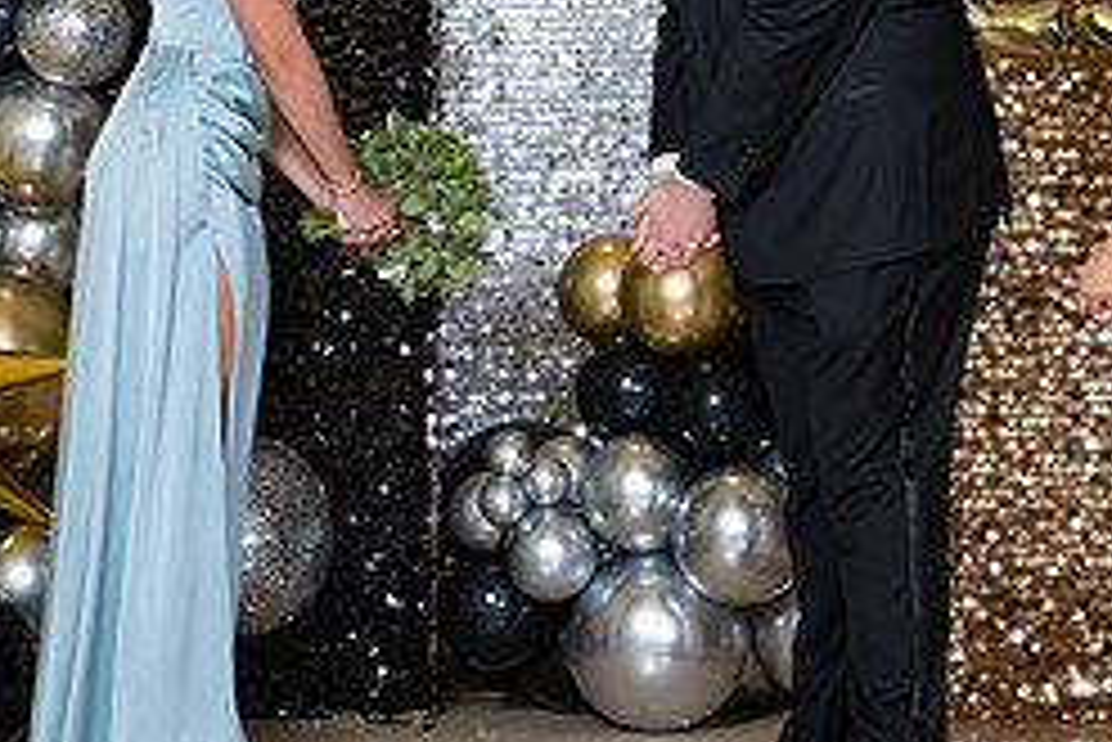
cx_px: 788
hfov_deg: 11.5
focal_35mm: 178
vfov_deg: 7.7
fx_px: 5501
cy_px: 137
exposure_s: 1/100
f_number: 8
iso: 320
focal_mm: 75
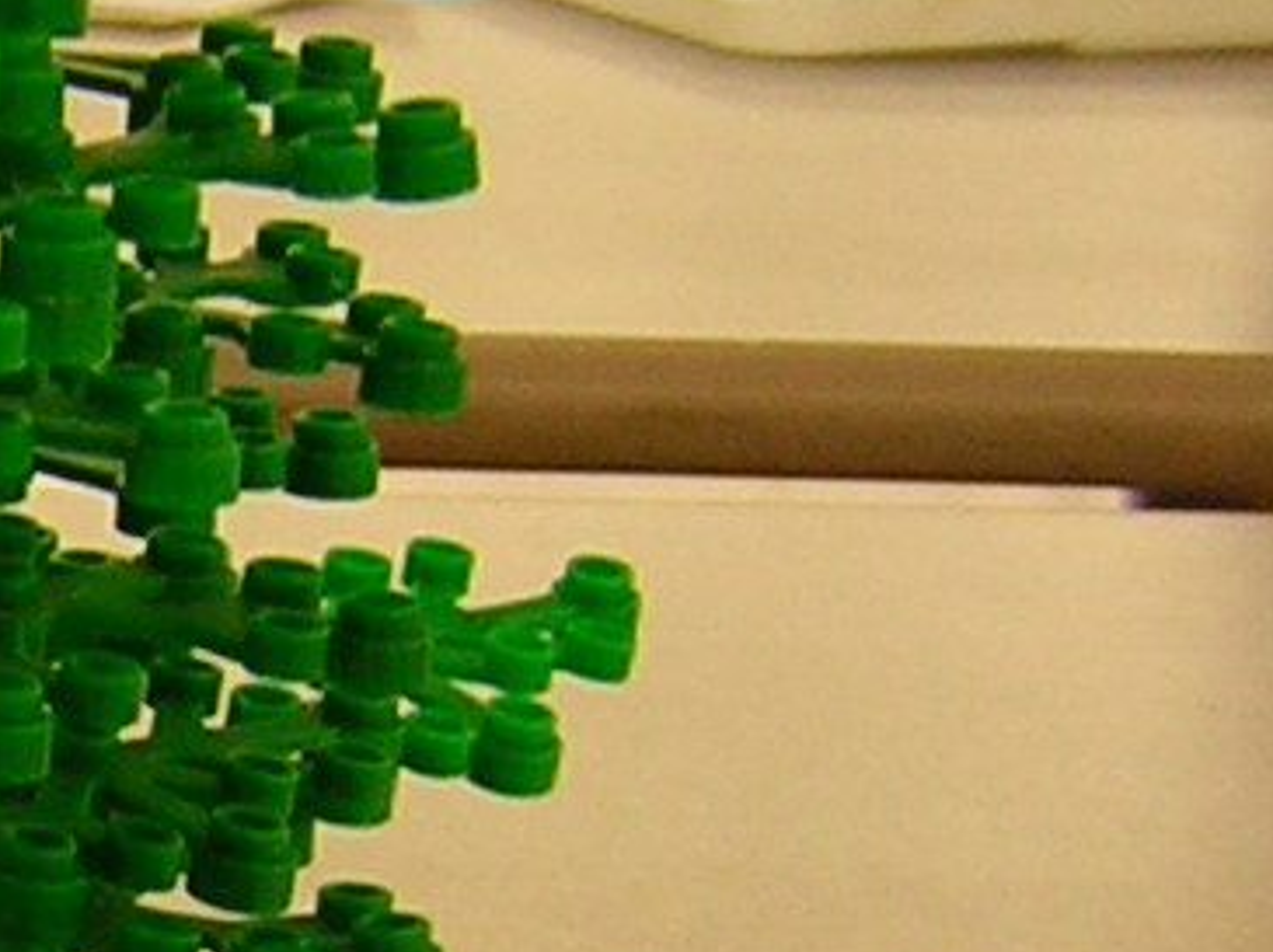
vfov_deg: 9.3
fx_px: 5805
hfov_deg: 12.3
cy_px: 1137
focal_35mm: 158
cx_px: -174
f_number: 2.6
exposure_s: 1/6.3
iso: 50
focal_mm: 4.7
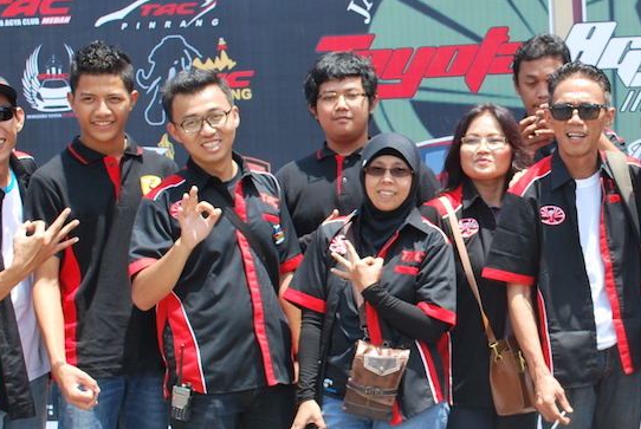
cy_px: 202
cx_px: 572
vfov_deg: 16.1
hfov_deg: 23.3
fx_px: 1516
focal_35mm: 85
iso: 100
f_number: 5.6
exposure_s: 1/125
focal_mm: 24
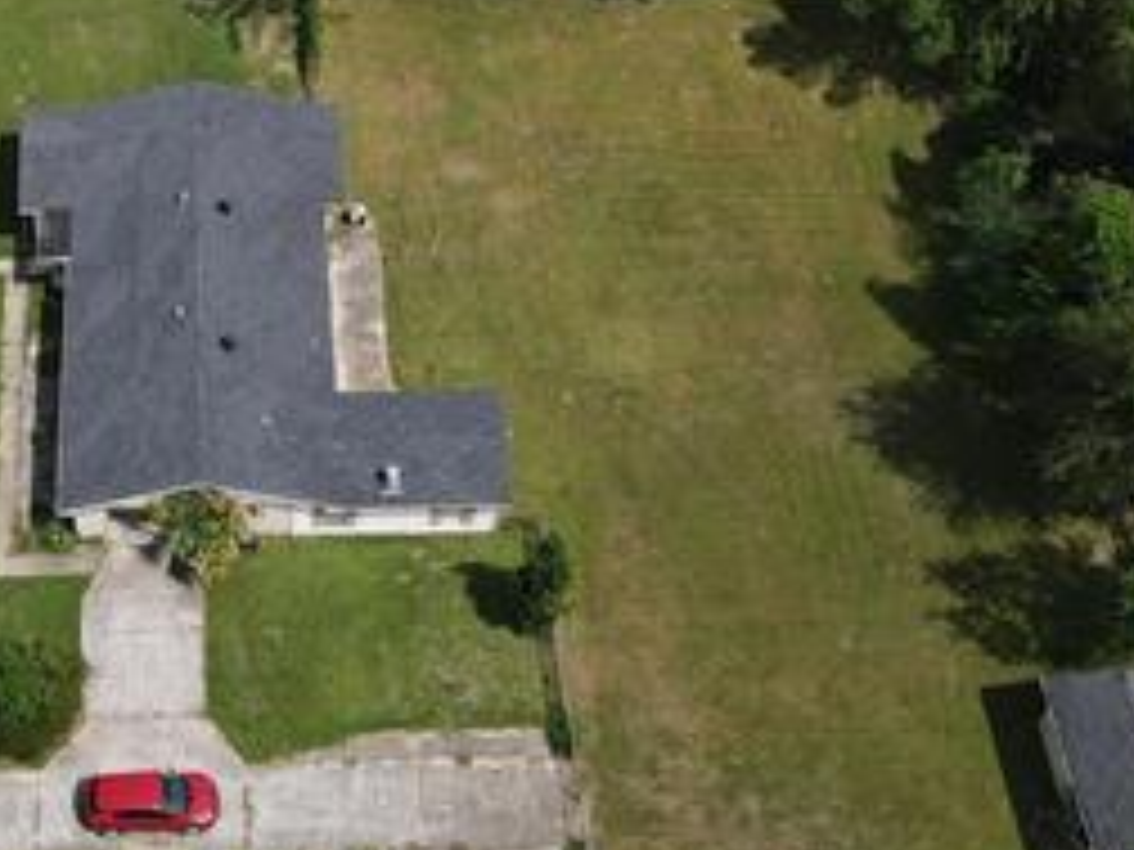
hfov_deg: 30.7
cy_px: 121
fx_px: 1998
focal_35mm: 61
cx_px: 189
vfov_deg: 23.5
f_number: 2.8
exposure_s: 1/800
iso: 100
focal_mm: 4.5
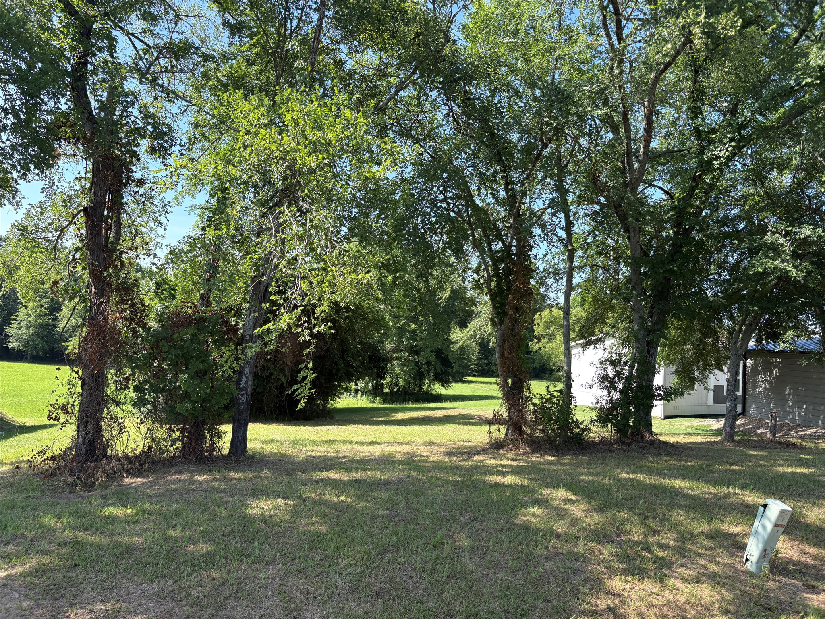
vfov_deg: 53.1
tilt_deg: +2.2
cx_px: 412
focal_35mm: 26
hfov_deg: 67.3
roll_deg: -1.7
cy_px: 310
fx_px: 620
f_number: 1.6
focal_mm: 5.96
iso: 64
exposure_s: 1/1032
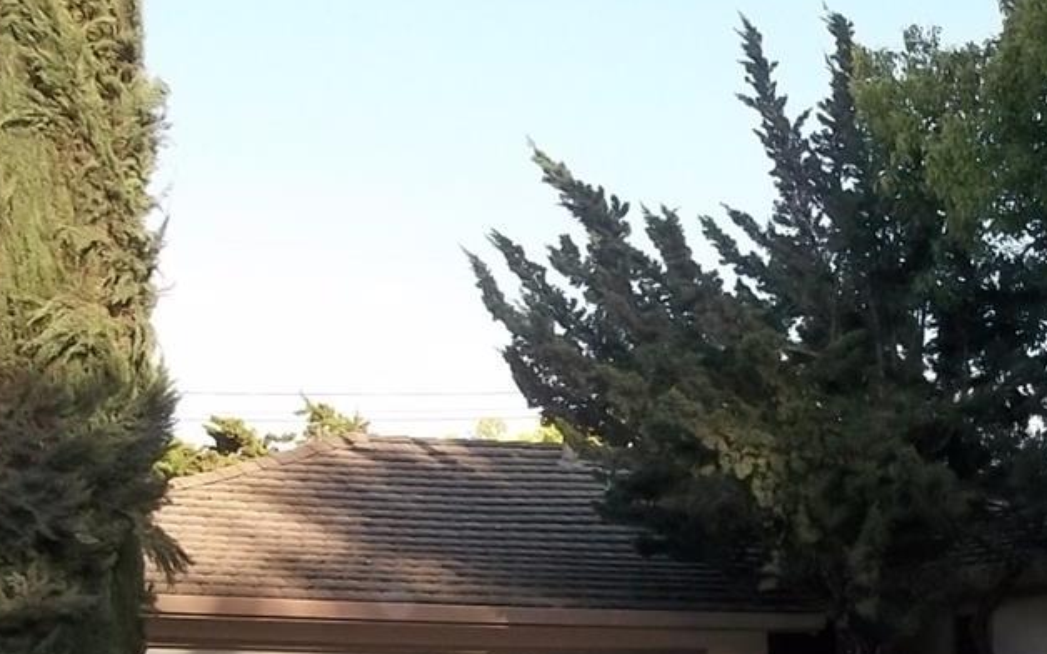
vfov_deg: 15.6
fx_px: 2310
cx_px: 959
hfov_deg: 24.7
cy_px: 734
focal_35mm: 81
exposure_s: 1/800
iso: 160
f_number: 2.9
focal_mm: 5.7
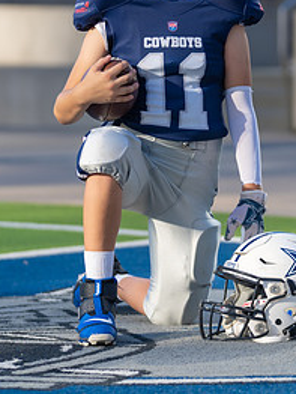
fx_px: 2686
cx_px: 185
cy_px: 125
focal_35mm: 236
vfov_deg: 8.4
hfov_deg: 6.3
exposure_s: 1/640
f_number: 2.8
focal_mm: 111
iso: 100
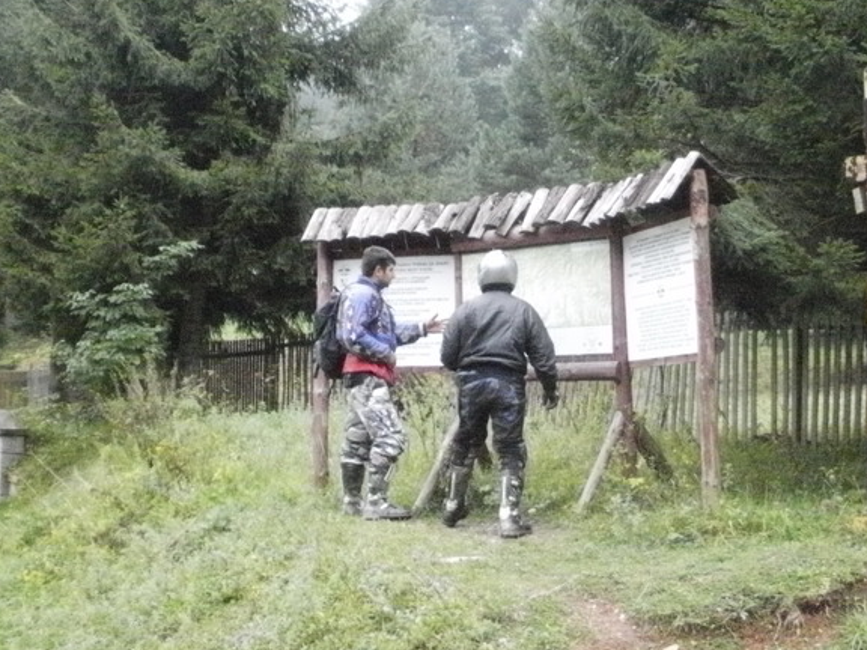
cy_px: 334
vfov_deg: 29.1
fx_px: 1252
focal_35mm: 50
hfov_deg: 38.0
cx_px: 540
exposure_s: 1/250
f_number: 3.5
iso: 1250
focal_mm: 6.3
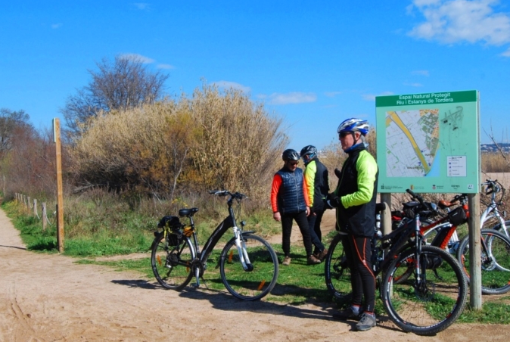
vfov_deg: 32.8
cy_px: 167
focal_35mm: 41
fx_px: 582
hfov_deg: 47.3
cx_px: 238
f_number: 10
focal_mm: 24
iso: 200
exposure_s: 1/250
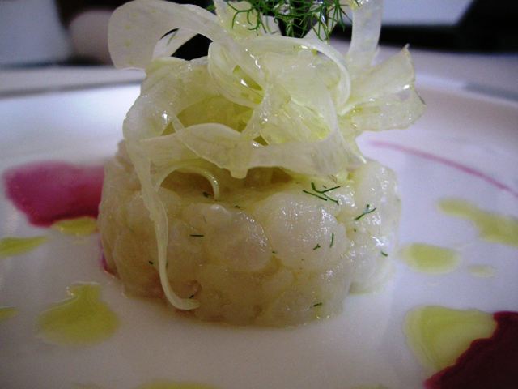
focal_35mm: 36
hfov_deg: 51.4
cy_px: 194
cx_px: 259
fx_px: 539
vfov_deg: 39.7
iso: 463
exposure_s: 1/125
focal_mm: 7.5
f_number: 2.7
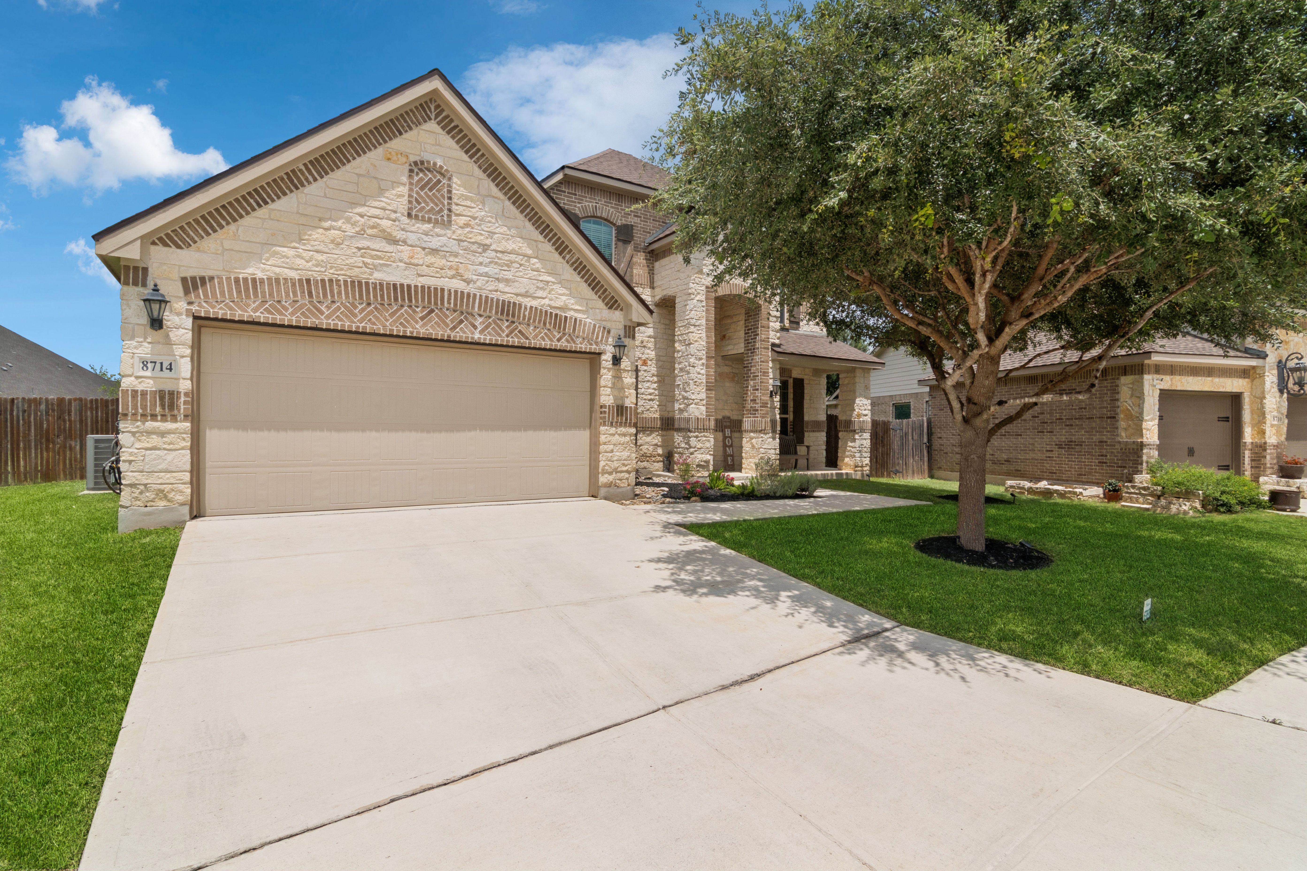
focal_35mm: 16
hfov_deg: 96.7
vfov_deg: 73.7
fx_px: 581
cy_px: 436
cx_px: 654
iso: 100
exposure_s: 1/500
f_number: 13
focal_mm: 11
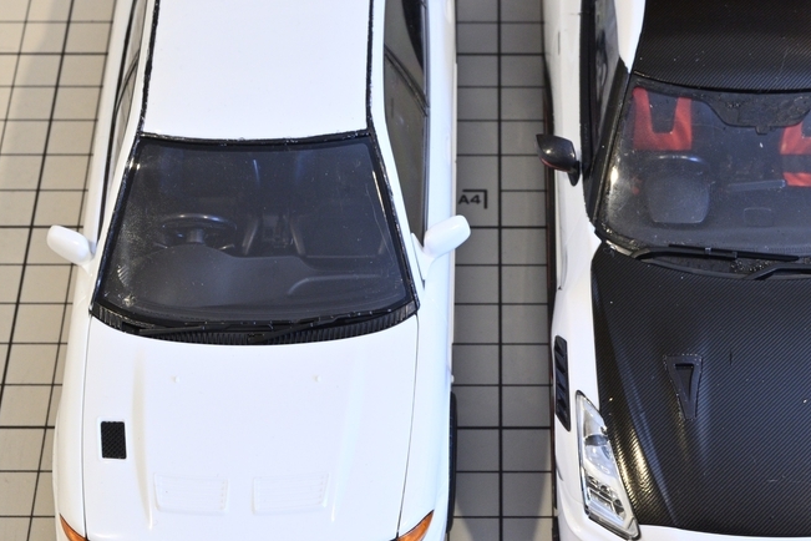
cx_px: 497
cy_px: 214
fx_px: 2117
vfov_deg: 14.5
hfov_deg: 21.6
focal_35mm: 94
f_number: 13
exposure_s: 1/1.3
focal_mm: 34
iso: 400
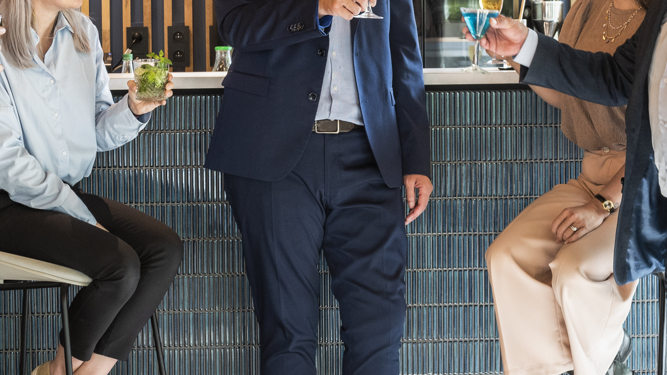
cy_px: 76
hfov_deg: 21.8
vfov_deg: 12.3
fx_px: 1733
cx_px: 323
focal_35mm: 98
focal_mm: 38
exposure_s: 1/15
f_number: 7.1
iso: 640
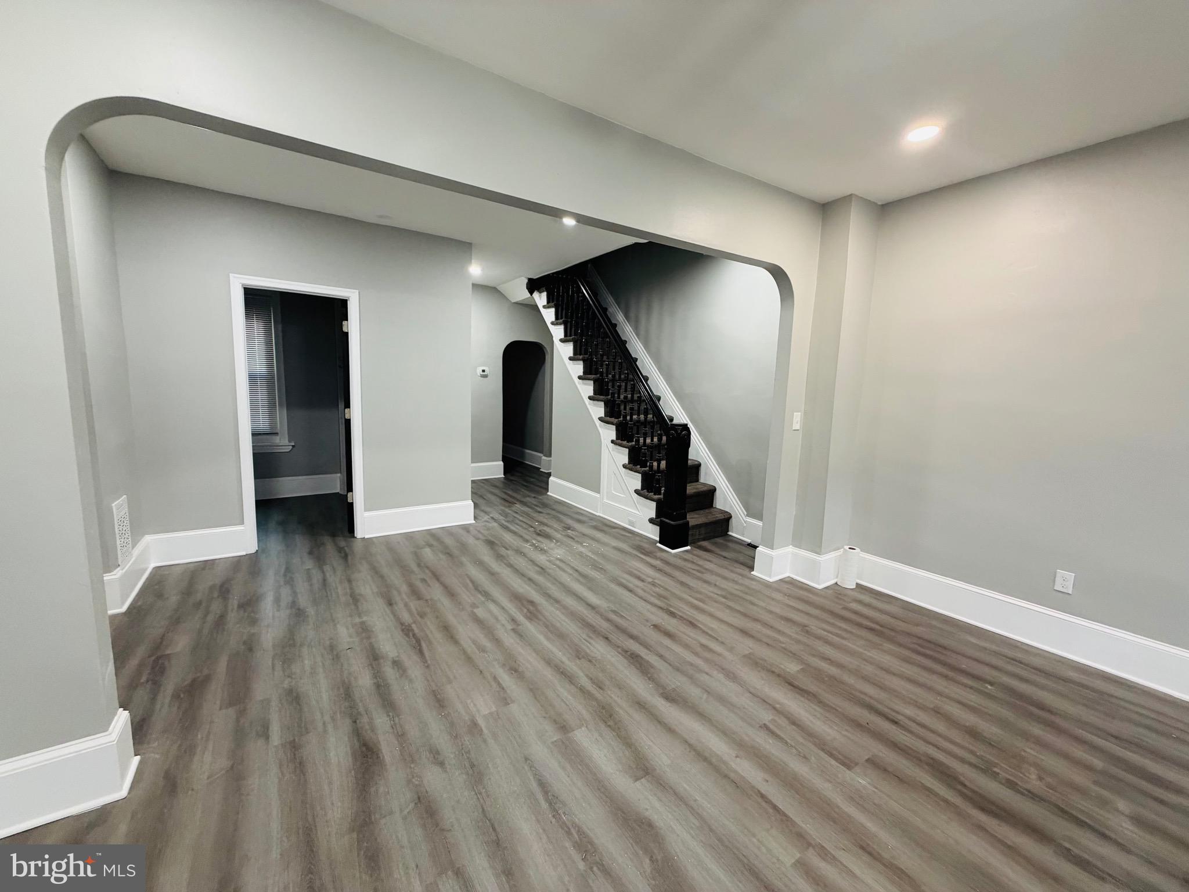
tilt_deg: -8.1
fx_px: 481
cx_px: 594
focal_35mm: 14
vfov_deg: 85.7
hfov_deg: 102.1
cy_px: 446
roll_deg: -1.3
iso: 320
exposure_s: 1/60
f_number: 2.2
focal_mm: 2.22
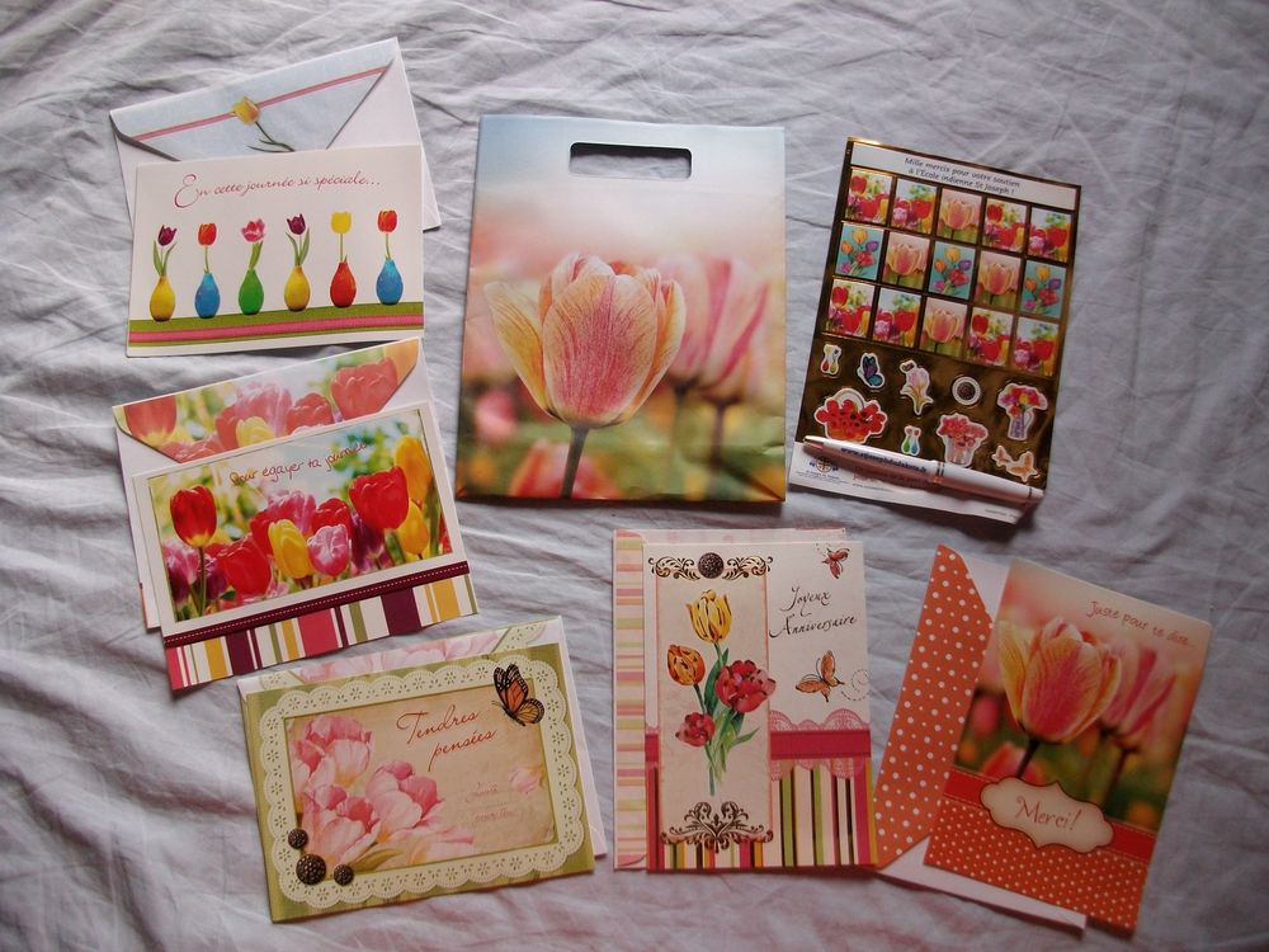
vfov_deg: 44.2
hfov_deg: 56.8
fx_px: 1173
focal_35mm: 32
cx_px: 634
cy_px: 476
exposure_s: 1/40
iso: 123
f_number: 2.9
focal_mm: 5.7
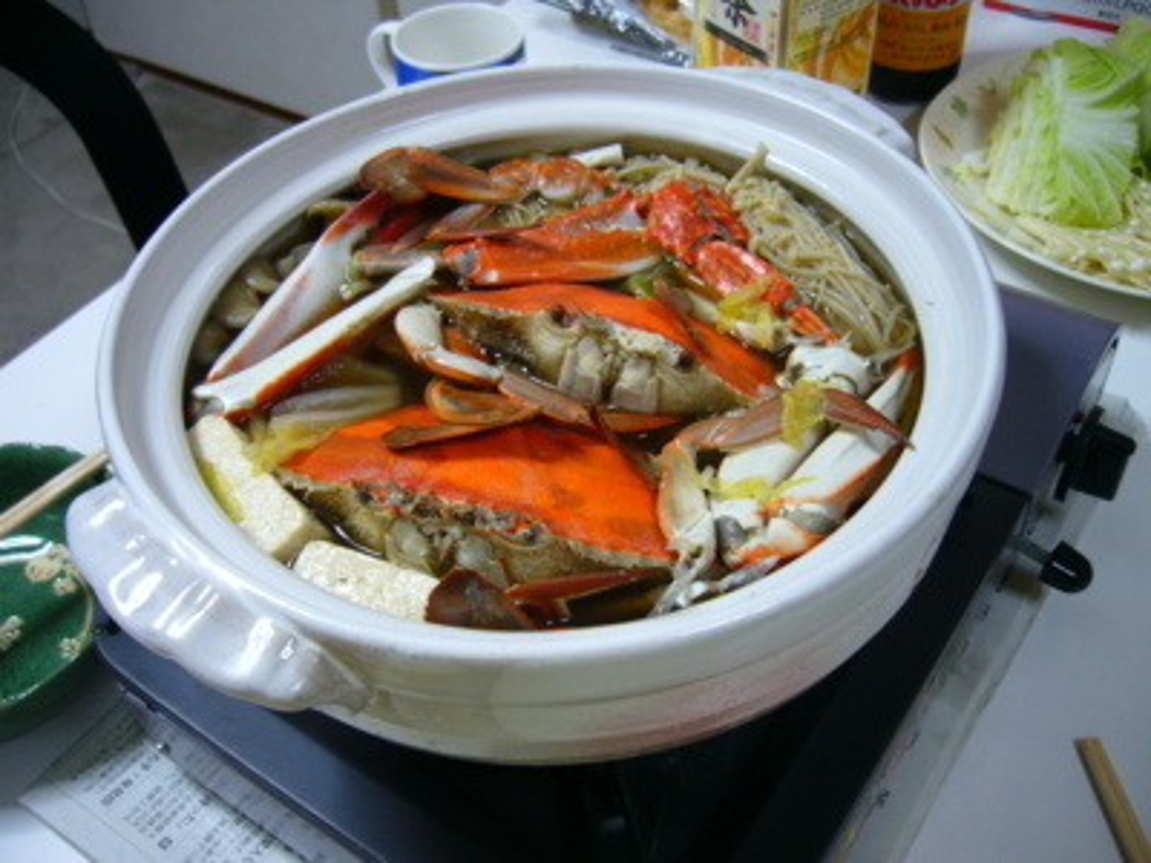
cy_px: 432
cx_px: 576
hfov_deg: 52.6
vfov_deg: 40.7
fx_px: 1164
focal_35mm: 35
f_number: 2.8
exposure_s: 1/15
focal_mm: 5.8
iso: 125
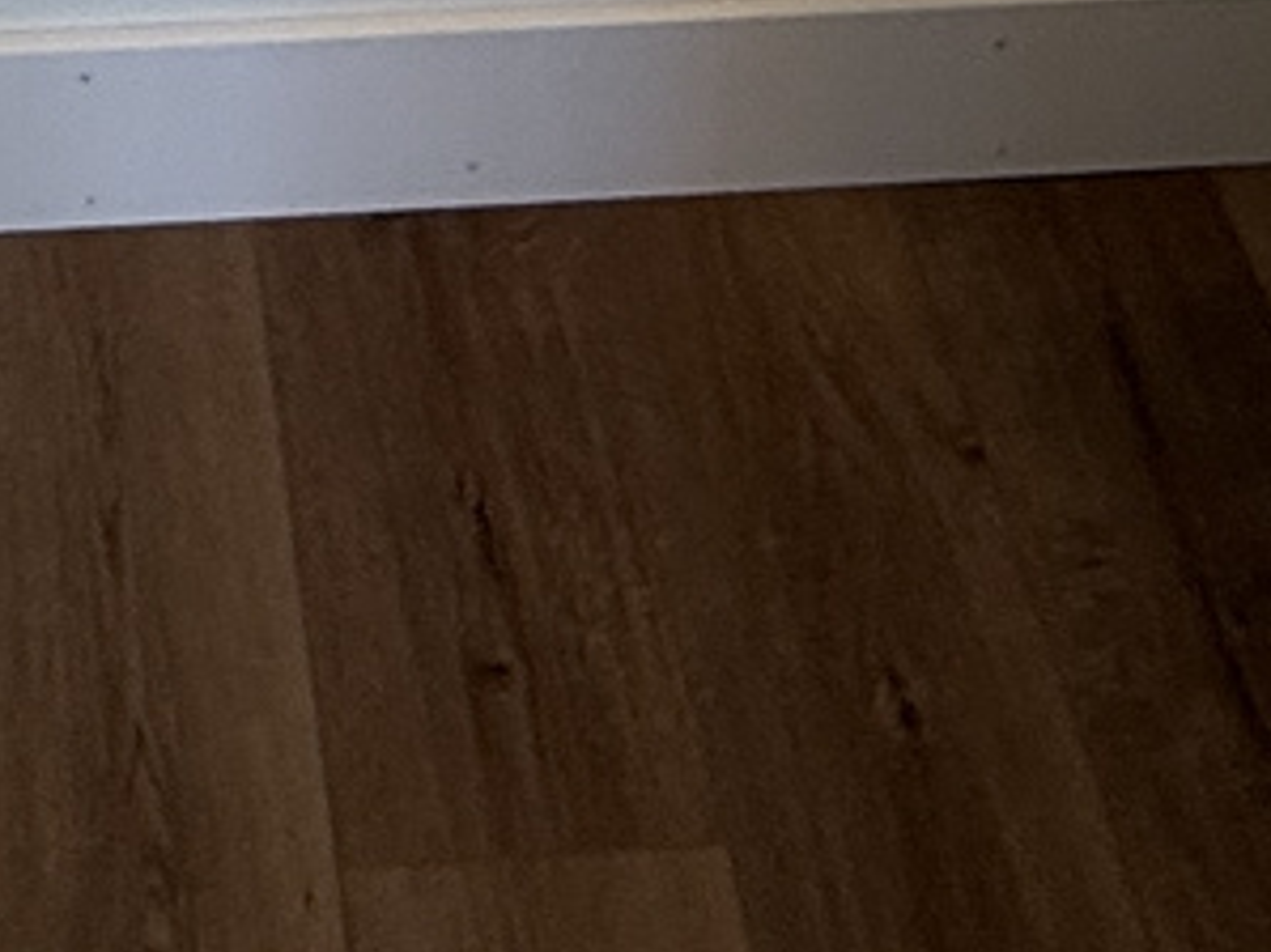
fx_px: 3523
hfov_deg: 20.1
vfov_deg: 11.5
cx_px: 149
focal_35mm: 96
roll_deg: -0.9
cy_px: -1598
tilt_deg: -20.2
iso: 100
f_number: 2.2
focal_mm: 2.22
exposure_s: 1/120
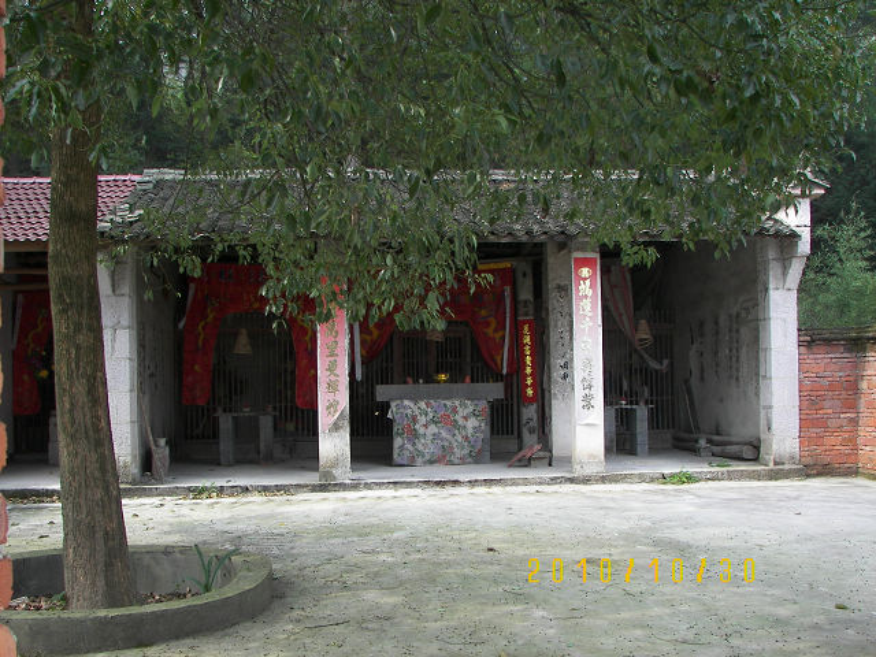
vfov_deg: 39.7
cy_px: 328
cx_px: 438
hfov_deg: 51.4
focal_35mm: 36
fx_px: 911
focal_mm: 6
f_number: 2.8
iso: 50
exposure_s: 1/160
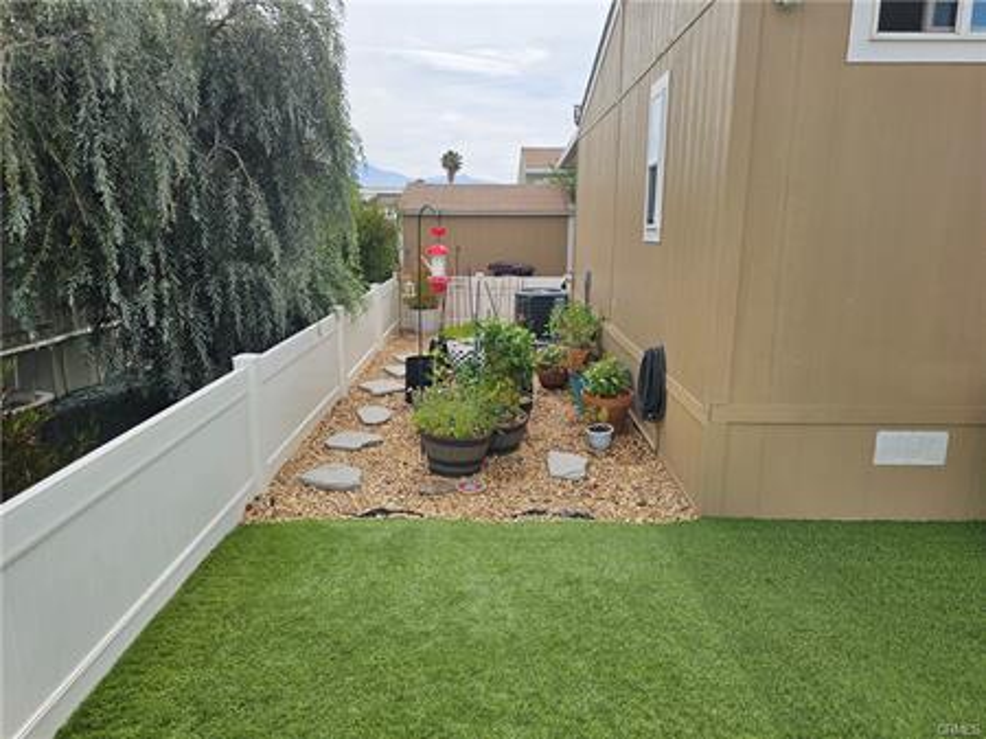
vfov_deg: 58.8
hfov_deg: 74.0
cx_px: 493
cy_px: 370
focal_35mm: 23
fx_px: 655
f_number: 1.7
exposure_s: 1/997
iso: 12
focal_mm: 6.3
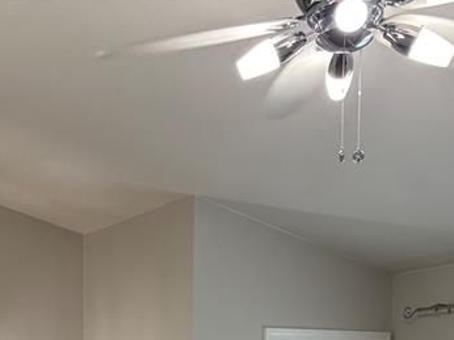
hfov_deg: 24.9
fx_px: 1009
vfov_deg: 17.4
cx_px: 81
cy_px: 498
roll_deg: +0.8
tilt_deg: -4.7
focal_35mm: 77
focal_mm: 5.96
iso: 100
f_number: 1.6
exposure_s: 1/60
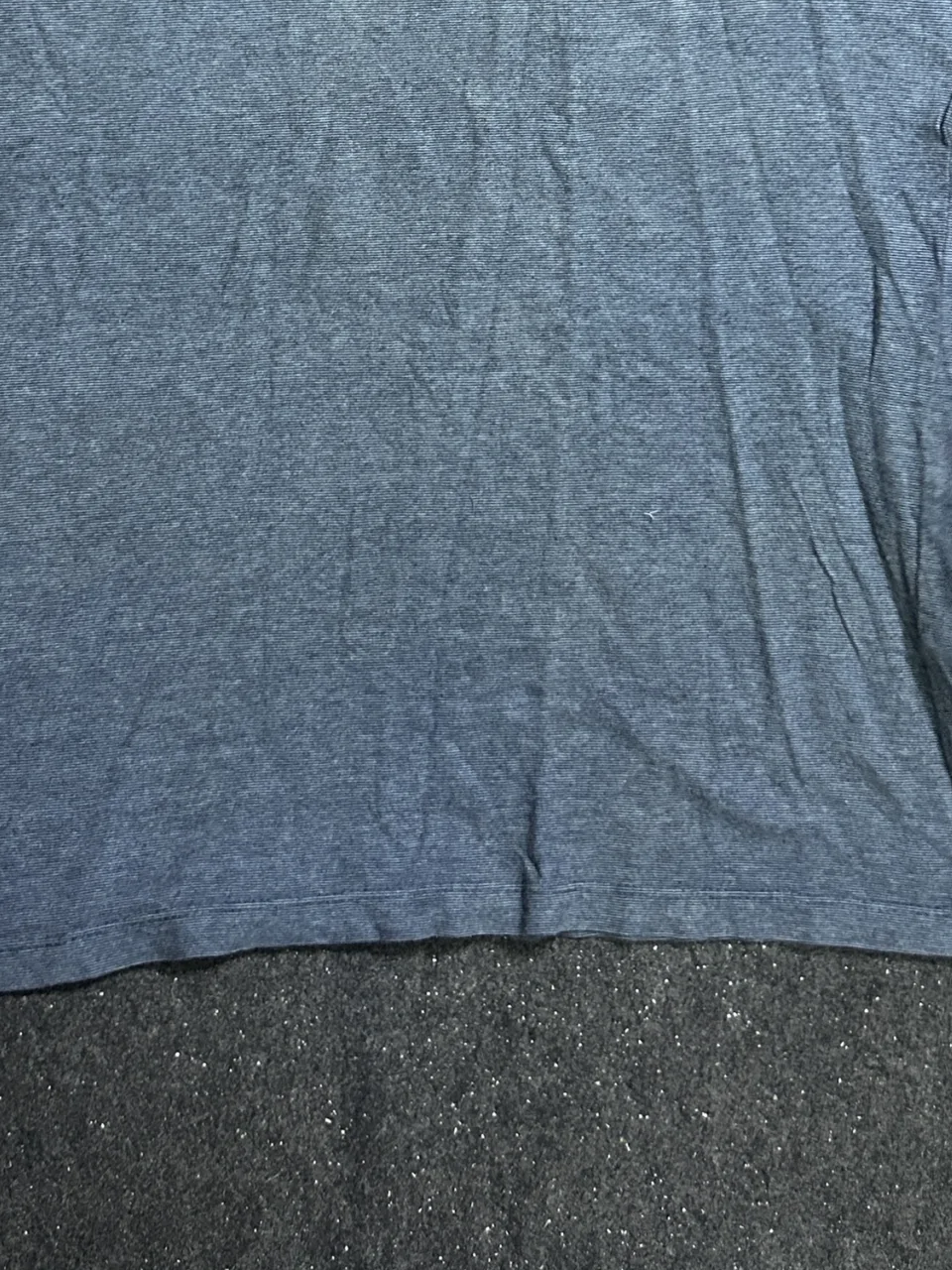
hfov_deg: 28.0
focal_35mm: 52
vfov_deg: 34.4
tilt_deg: -68.8
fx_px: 1907
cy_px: 83
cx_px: 460
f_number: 1.5
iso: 320
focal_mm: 5.7
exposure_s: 1/50
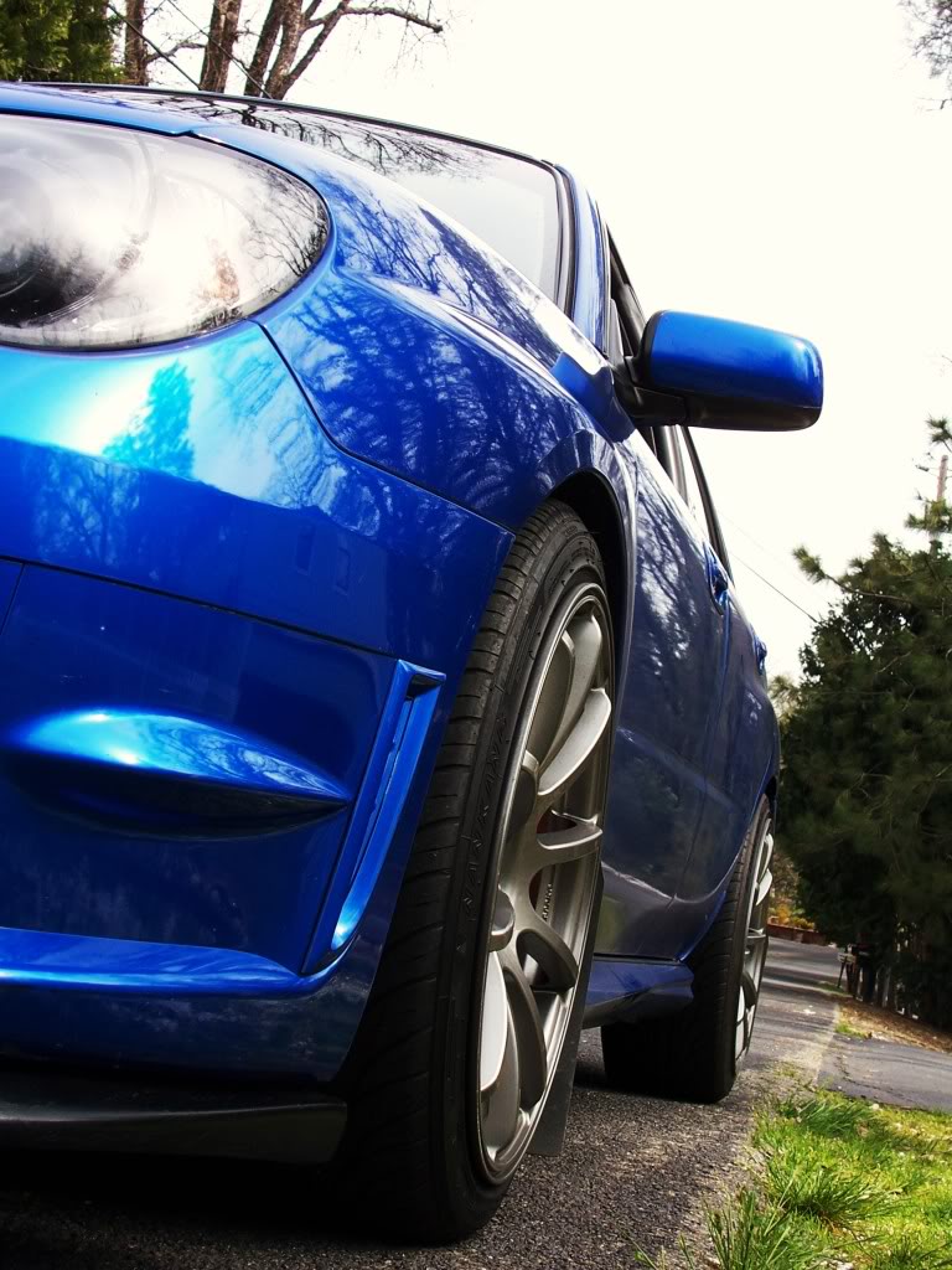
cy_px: 635
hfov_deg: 24.4
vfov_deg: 32.2
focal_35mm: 60
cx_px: 476
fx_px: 2200
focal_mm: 10.3
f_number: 4
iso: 80
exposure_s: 1/250
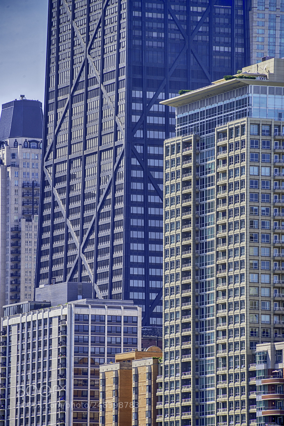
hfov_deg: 4.6
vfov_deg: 6.9
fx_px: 3547
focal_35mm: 300
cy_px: 213
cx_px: 142
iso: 250
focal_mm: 300
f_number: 8
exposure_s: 1/320
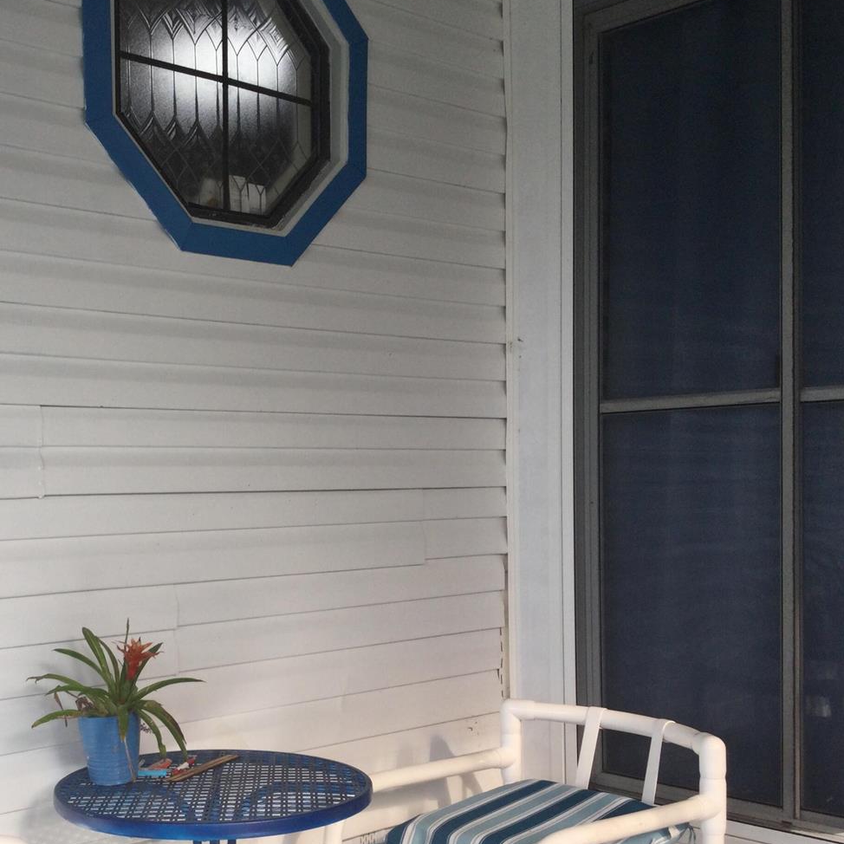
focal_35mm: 45
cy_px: 507
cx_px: 236
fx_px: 1241
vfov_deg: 37.4
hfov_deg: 36.9
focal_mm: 3.3
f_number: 2.4
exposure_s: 1/171
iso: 25
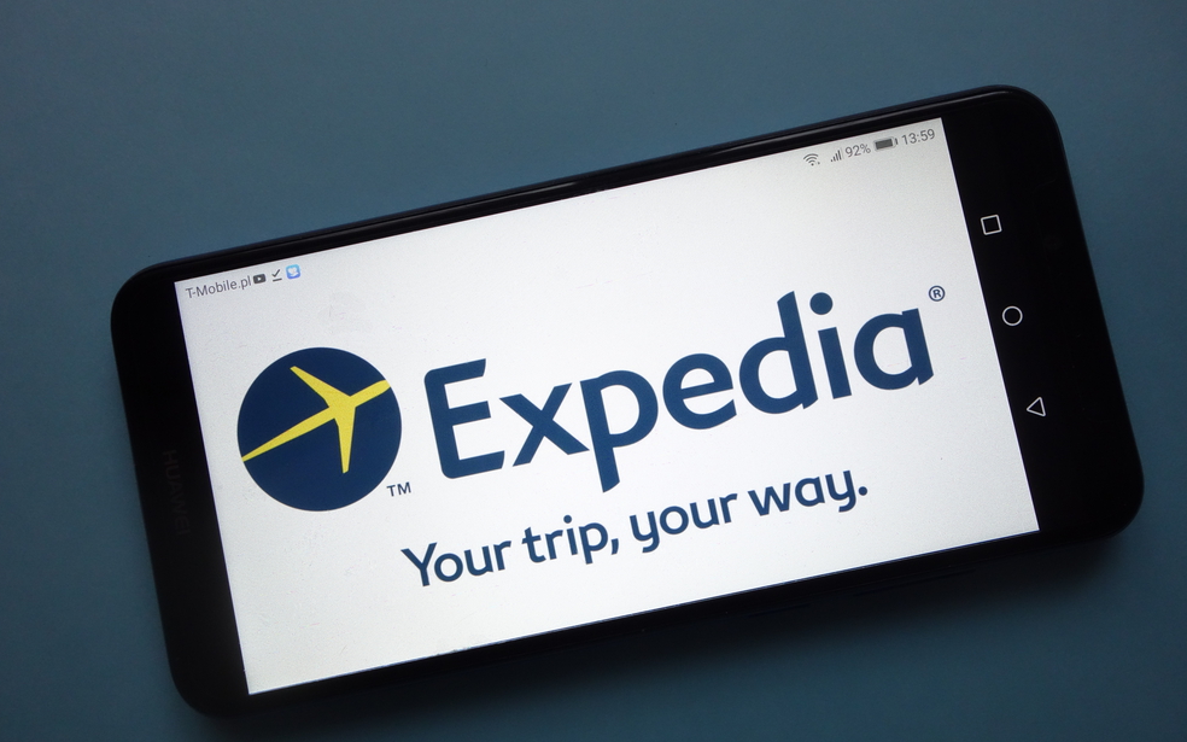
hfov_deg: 64.6
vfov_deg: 43.1
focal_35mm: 29
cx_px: 602
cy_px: 399
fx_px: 938
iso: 800
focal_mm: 10.4
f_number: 6.3
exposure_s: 1/60
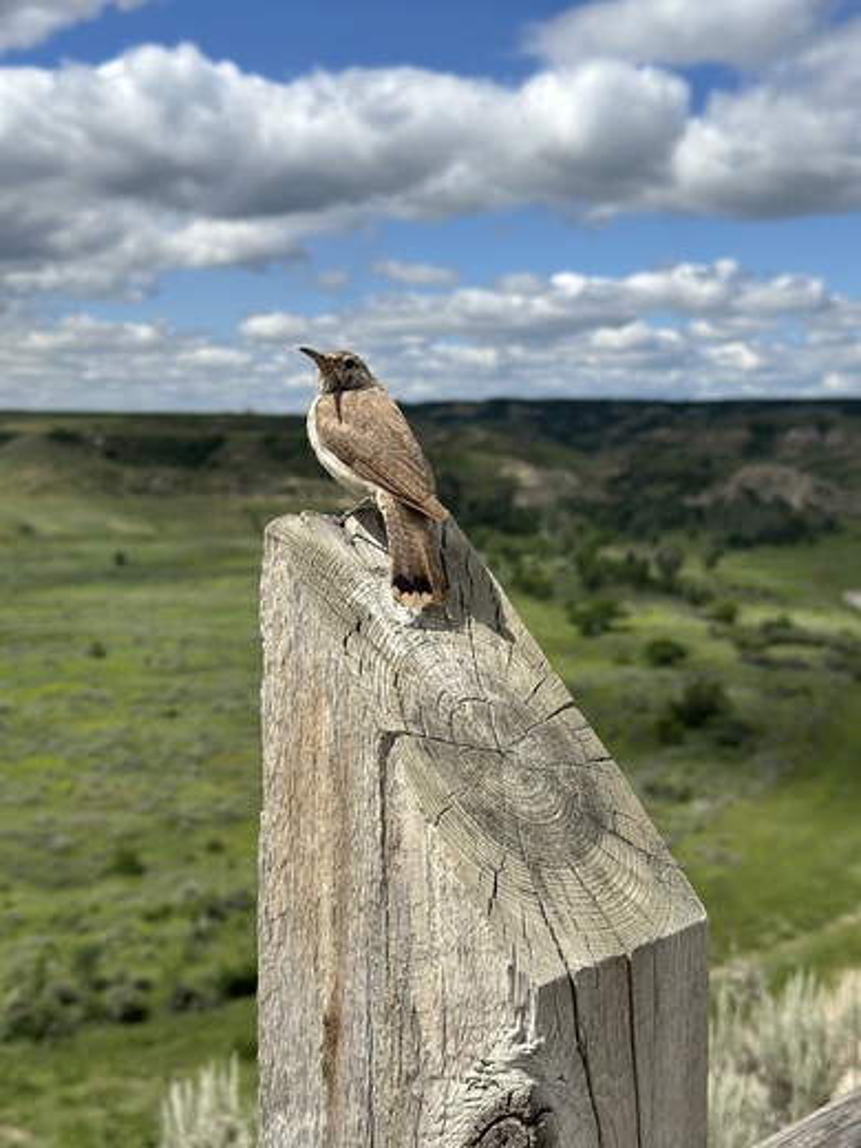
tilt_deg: -5.2
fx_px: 1592
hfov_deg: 30.3
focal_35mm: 48
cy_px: 574
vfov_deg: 39.7
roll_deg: -1.7
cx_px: 430
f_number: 1.78
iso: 100
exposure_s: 1/8929
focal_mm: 6.86
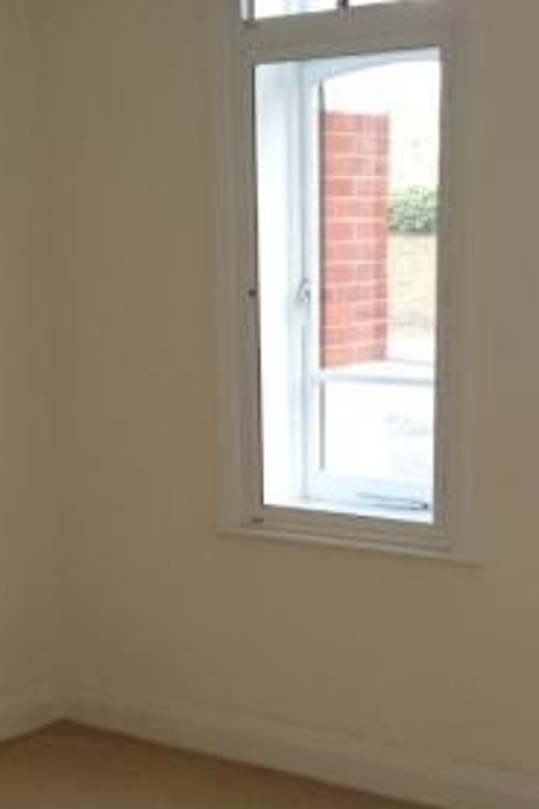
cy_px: 638
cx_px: 227
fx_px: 1729
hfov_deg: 17.7
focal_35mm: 77
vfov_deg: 25.9
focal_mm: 4.28
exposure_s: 1/40
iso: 100
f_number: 2.4
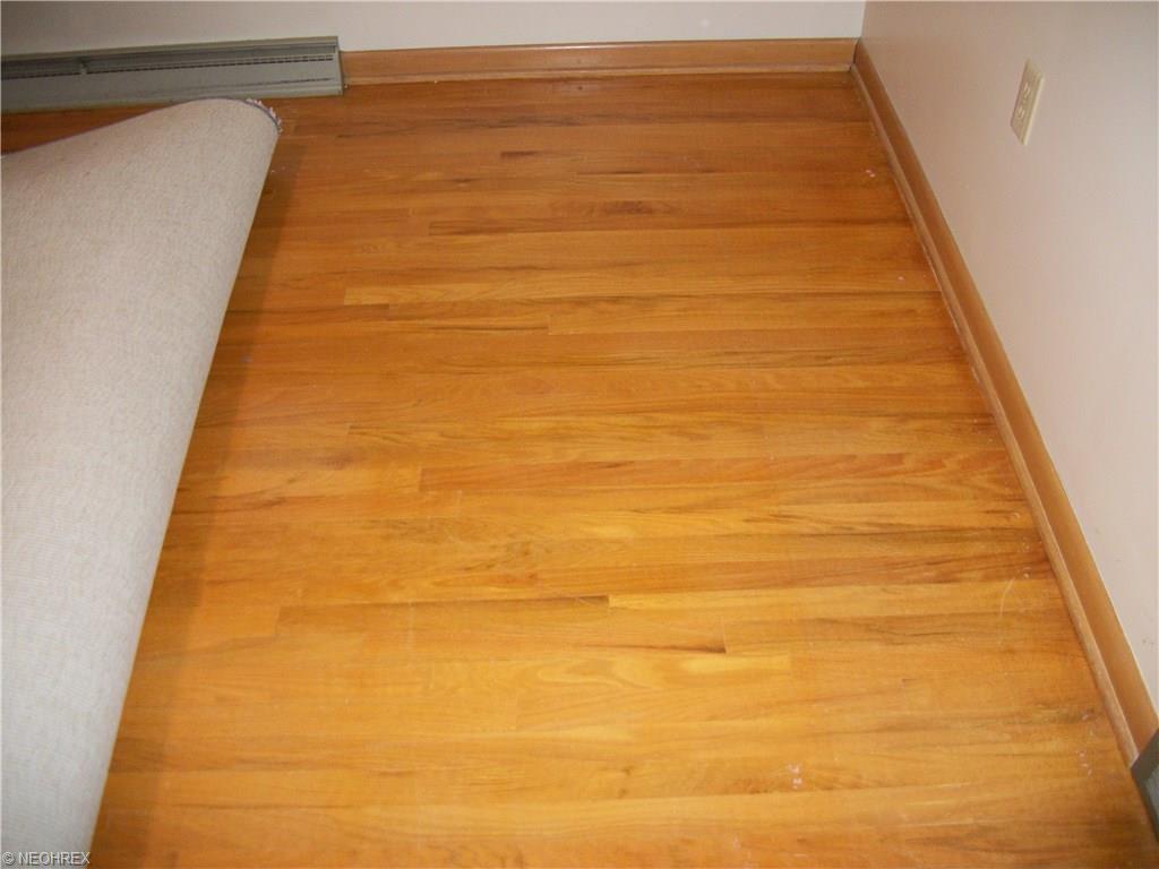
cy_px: 434
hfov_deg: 56.8
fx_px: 1071
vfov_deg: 44.2
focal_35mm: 32
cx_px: 580
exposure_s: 1/30
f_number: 2.9
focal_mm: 5.7
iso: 160
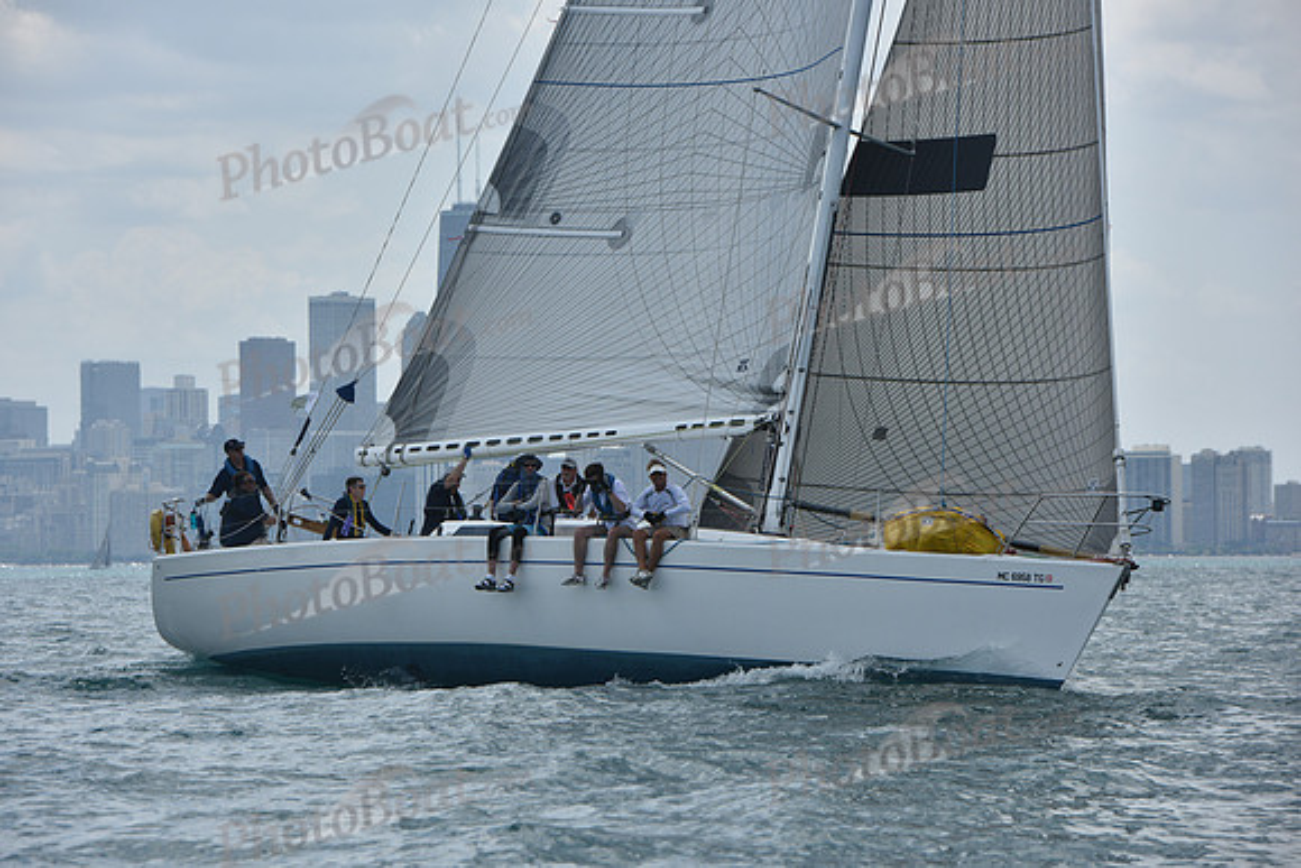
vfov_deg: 7.9
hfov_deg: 11.7
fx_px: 6325
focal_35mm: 175
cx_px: 650
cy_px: 434
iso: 250
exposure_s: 1/1250
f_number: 9
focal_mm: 175
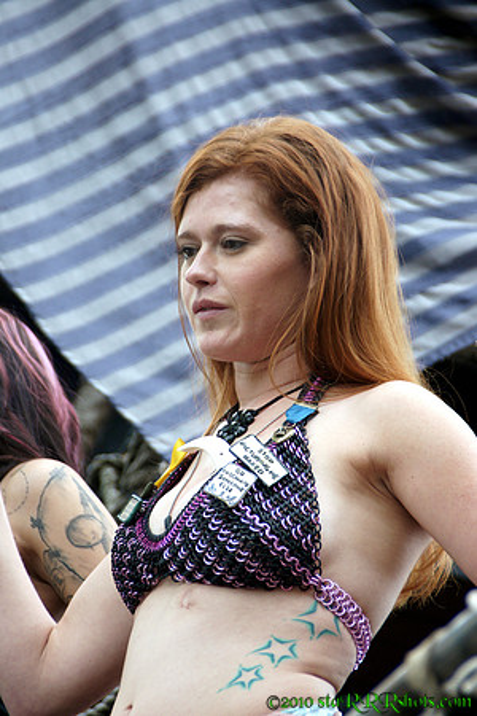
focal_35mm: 375
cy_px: 358
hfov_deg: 3.7
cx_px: 238
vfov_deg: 5.5
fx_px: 7453
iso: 400
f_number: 6.3
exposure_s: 1/200
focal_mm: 250
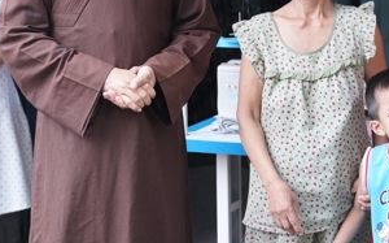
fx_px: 1006
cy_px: 36
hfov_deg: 21.7
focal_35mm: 95
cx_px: 298
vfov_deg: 13.6
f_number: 2.8
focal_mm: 43
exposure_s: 1/80
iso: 320
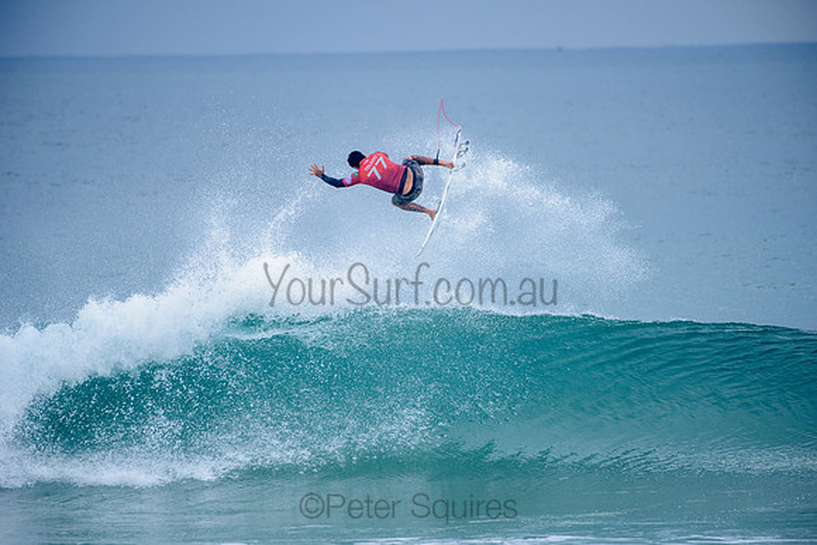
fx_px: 11349
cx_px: 408
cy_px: 272
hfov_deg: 4.1
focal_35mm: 500
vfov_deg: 2.8
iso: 360
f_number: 5.6
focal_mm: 500
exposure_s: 1/1250
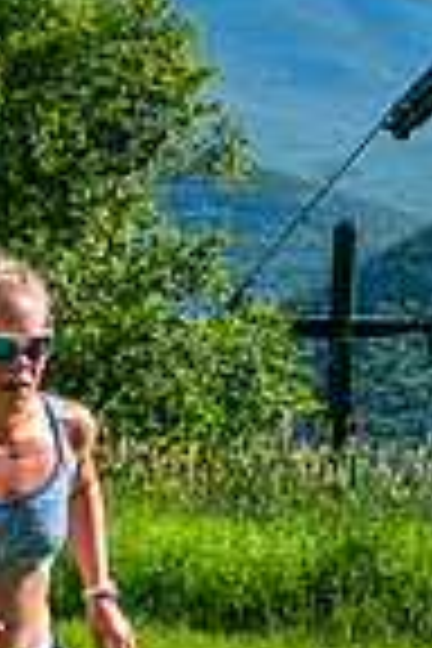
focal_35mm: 159
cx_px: 178
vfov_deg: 12.7
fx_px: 2862
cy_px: 684
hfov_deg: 8.6
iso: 200
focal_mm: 34
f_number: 8
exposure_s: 1/400
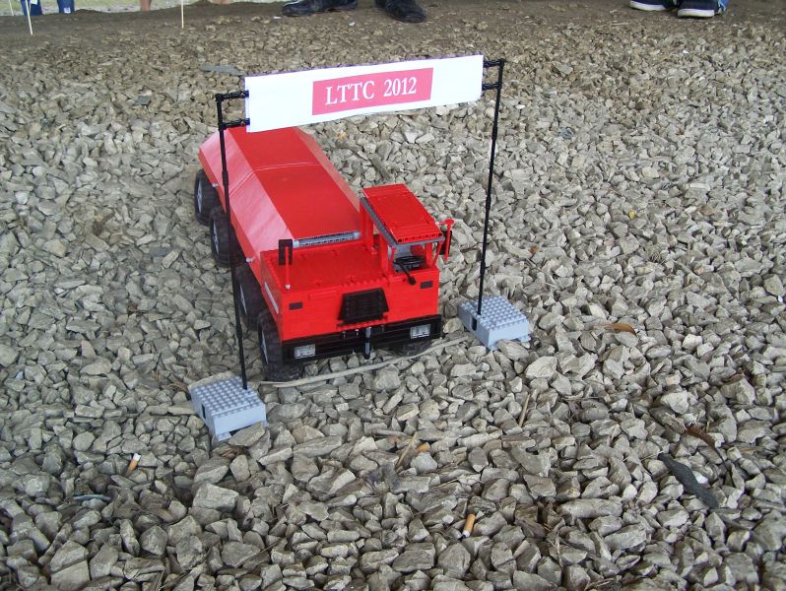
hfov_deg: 39.6
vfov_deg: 30.3
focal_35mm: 48
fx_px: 1091
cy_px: 296
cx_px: 393
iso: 80
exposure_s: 1/250
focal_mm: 8
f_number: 3
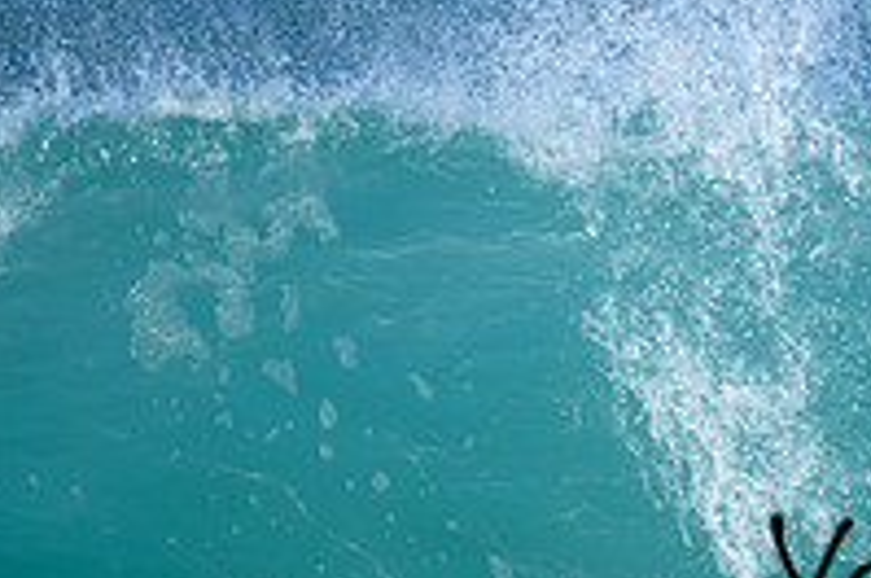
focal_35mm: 2596
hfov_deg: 0.8
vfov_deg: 0.5
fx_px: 62707
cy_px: 540
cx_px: 1111
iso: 280
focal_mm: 800
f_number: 6.3
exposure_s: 1/2000
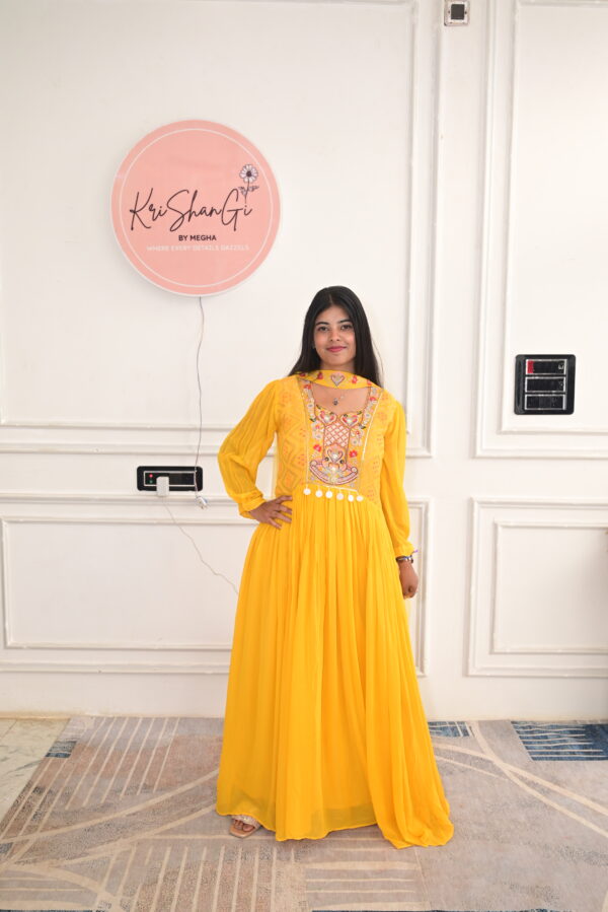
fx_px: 810
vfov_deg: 58.7
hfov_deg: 41.1
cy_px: 456
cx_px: 304
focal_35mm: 32
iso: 500
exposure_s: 1/250
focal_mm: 32
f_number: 5.6
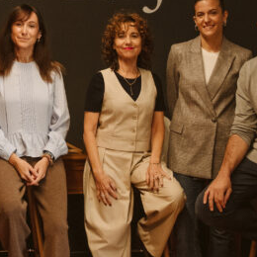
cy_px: 90
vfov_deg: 14.9
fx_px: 983
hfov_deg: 14.8
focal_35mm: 117
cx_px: 37
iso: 2500
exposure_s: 1/250
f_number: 2.8
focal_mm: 35
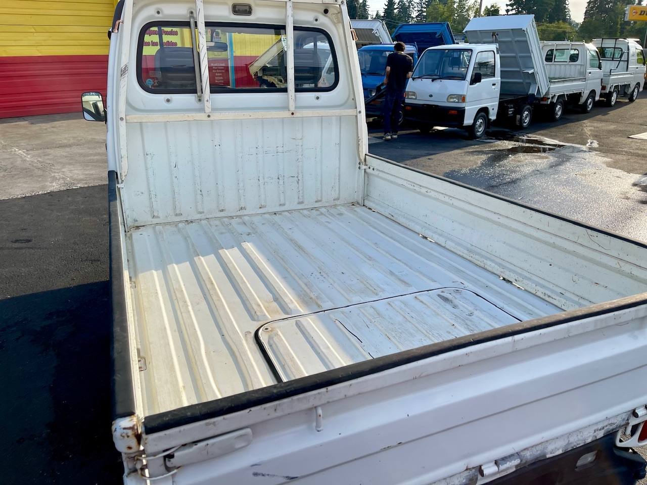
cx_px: 324
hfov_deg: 69.4
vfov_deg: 54.9
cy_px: 242
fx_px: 467
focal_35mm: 25
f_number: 1.6
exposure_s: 1/2083
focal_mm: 5.1
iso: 32
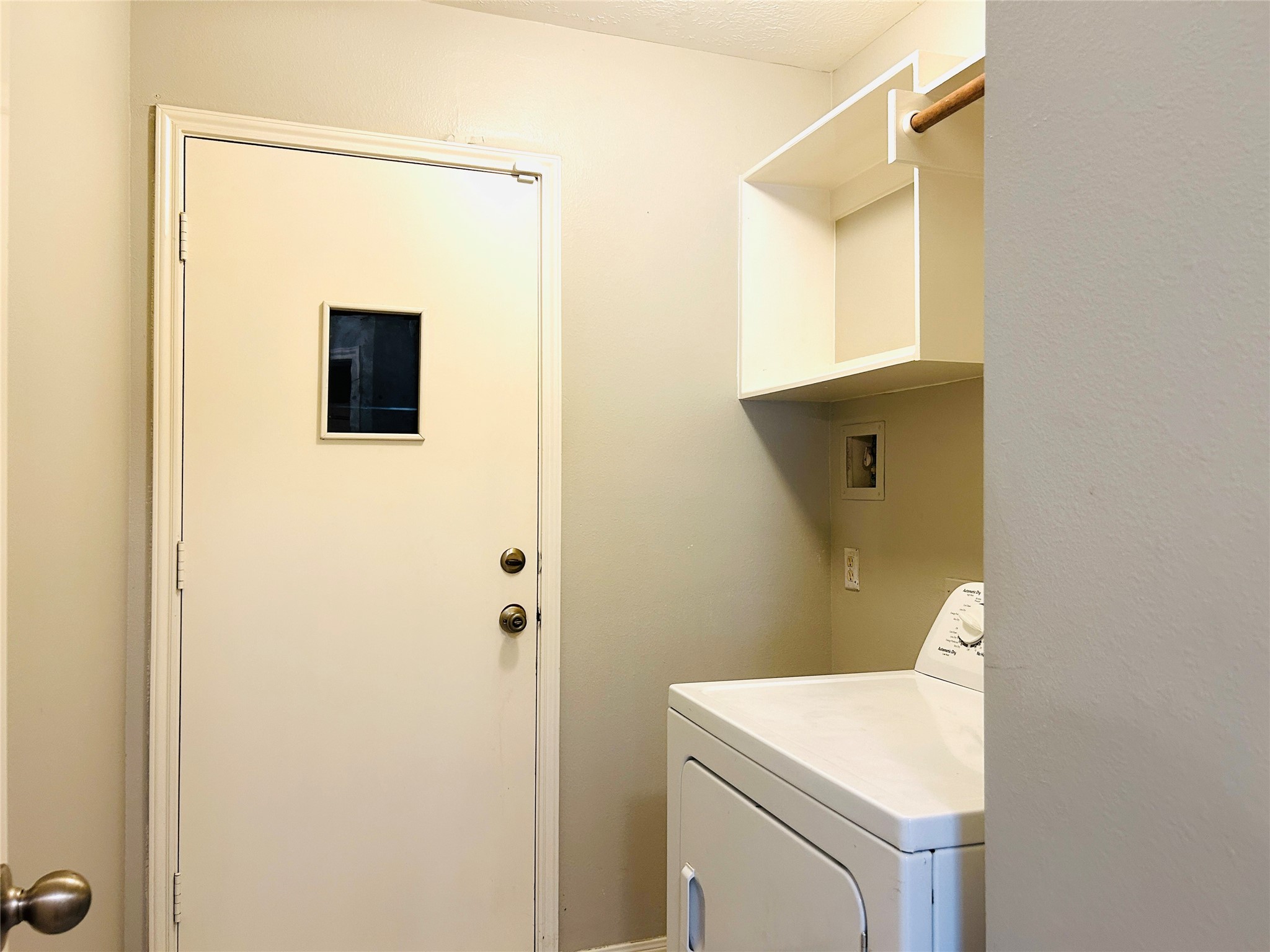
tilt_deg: +1.1
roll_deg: -0.1
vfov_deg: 53.1
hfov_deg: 67.3
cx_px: 635
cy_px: 476
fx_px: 954
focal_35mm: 26
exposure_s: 1/60
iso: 125
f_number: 1.5
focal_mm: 5.7
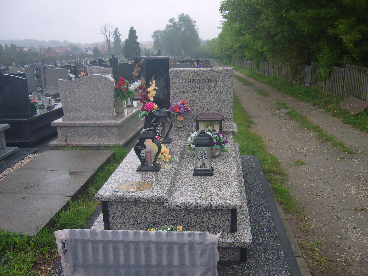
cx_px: 184
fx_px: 361
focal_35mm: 34
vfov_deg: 41.8
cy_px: 138
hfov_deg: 54.0
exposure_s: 1/80
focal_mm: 7.3
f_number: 2.8
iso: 100
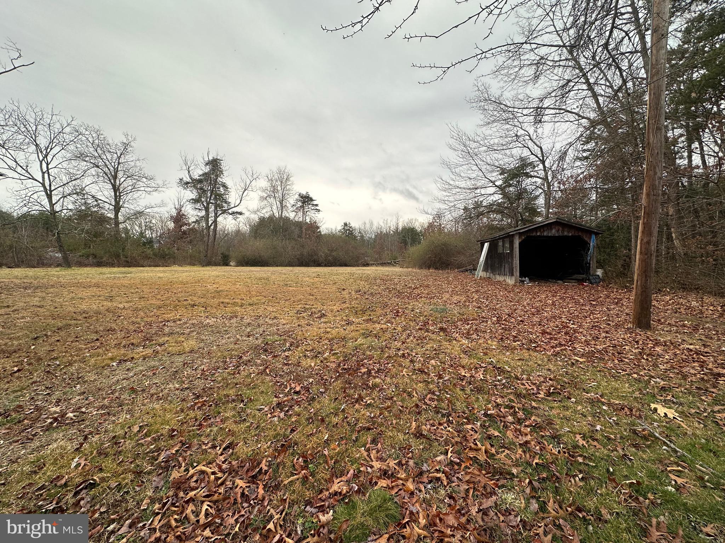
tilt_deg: -4.2
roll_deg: -1.0
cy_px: 272
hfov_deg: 102.1
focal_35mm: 14
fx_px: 293
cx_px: 362
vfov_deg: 85.7
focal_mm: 2.22
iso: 40
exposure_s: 1/104
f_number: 2.2
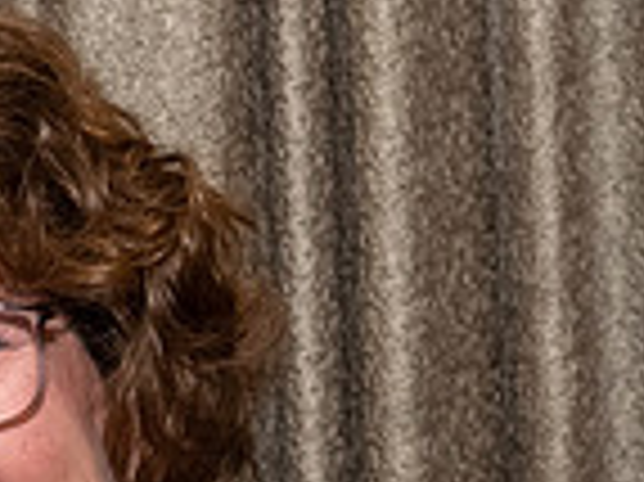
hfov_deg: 6.6
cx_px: -694
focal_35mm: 288
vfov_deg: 5.1
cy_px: 565
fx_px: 5353
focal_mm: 38
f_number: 6.3
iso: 500
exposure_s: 1/250
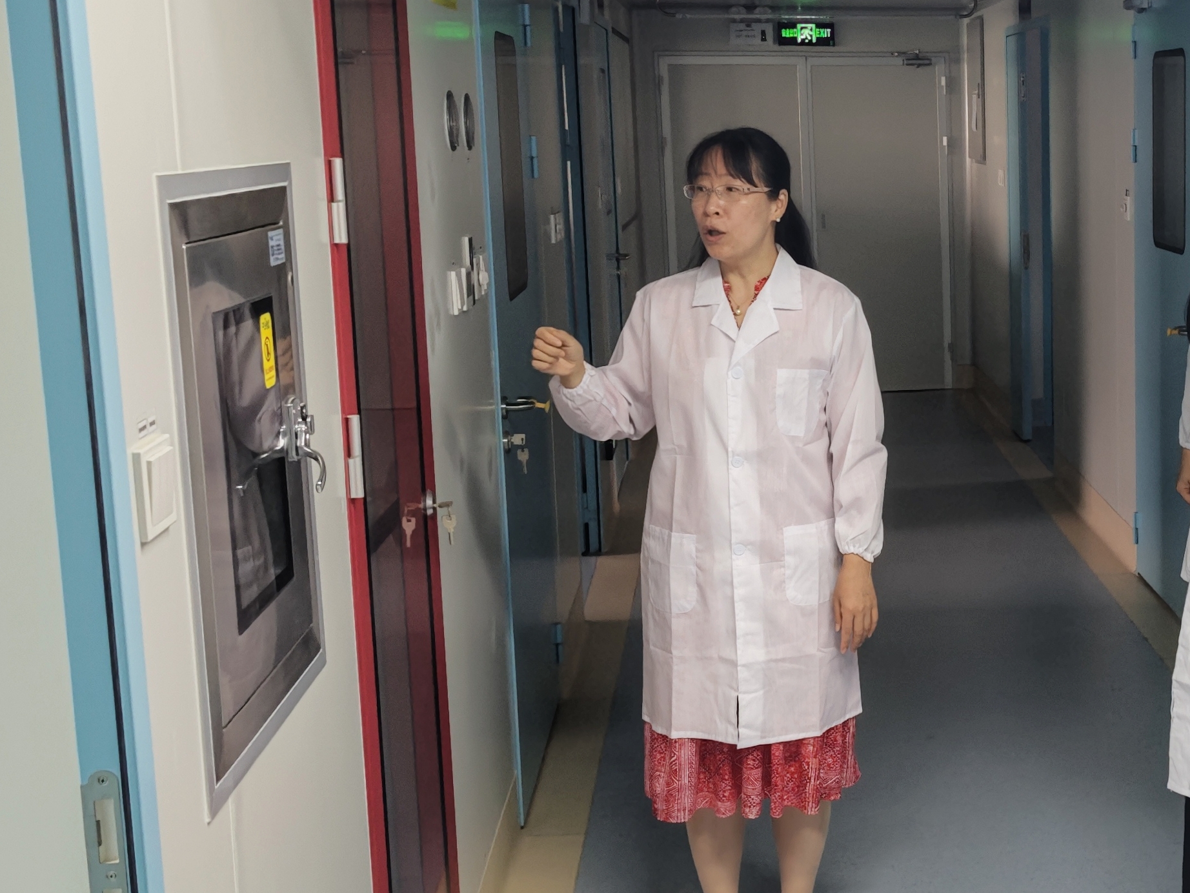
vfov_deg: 29.6
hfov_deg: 36.0
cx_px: 1119
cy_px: 393
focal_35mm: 49
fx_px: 1684
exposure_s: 1/100
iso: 400
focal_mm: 6.55
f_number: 1.62
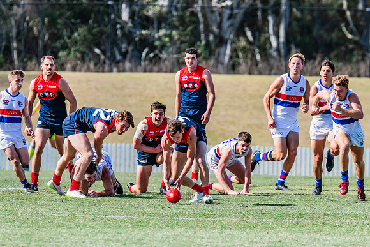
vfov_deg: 2.8
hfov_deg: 4.2
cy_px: 146
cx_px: 218
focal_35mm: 496
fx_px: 5098
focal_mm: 420
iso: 800
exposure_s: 1/2000
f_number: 7.1
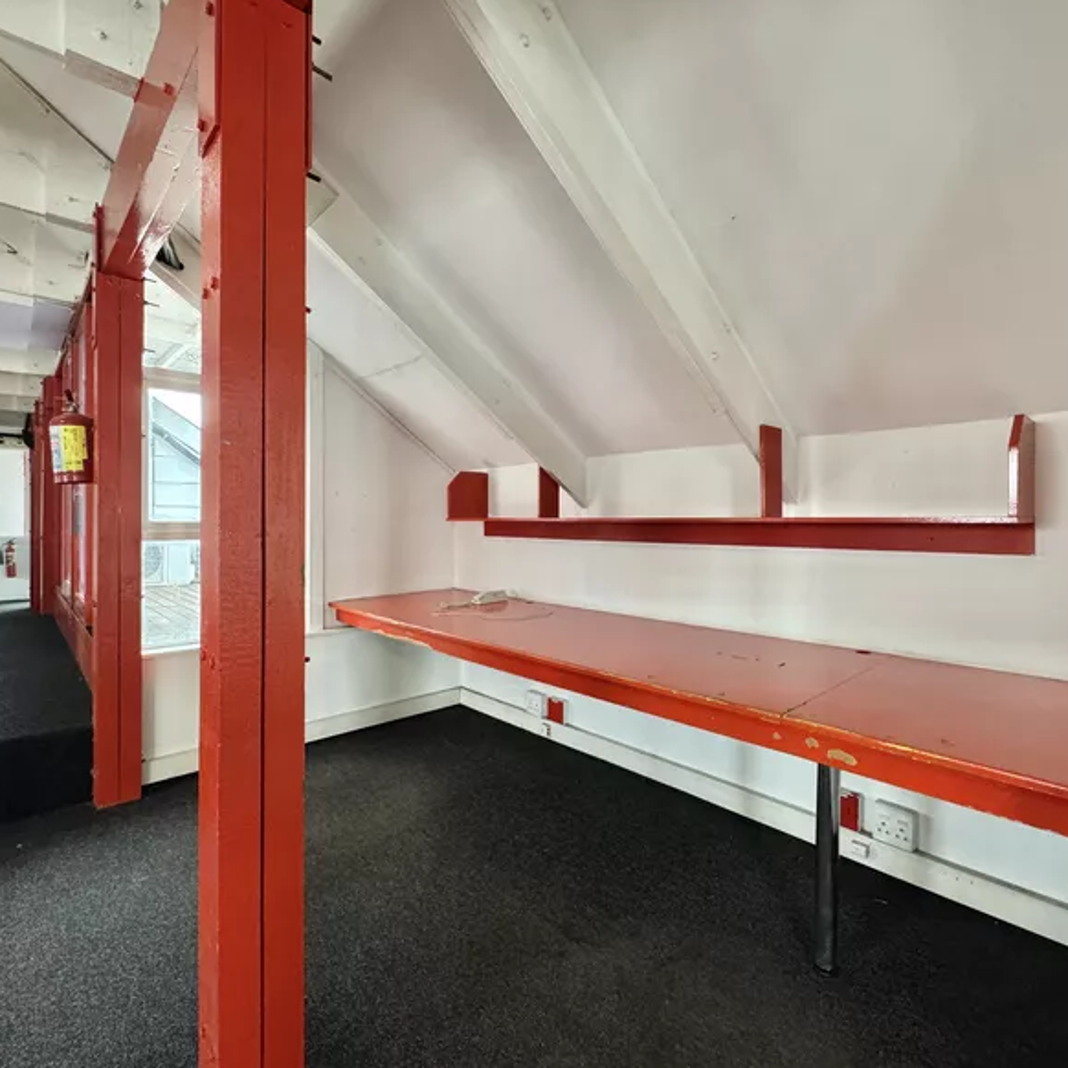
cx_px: 567
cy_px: 521
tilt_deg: -0.8
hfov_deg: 83.9
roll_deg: +0.0
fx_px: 593
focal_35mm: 17
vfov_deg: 84.0
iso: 320
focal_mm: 2.22
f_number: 2.2
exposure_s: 1/50
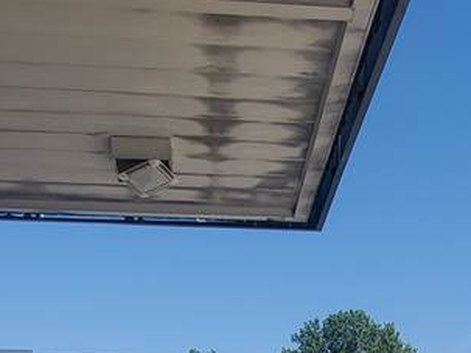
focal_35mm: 55
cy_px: 620
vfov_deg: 20.0
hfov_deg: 34.9
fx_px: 748
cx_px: 269
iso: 50
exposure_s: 1/1102
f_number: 2.2
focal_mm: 1.8
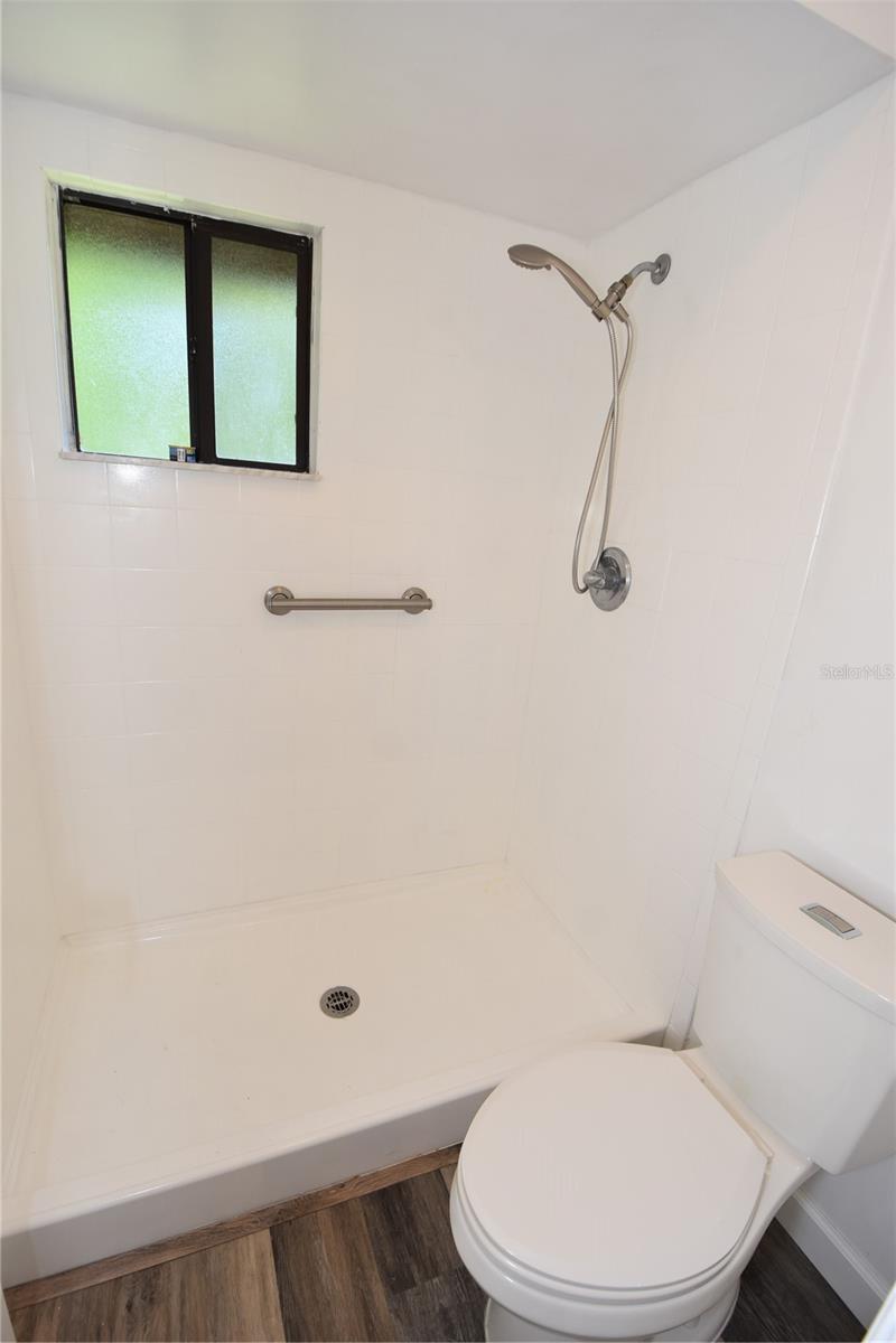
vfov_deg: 100.4
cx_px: 448
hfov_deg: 77.3
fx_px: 560
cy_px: 672
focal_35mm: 15
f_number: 4
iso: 220
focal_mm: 10
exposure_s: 1/60
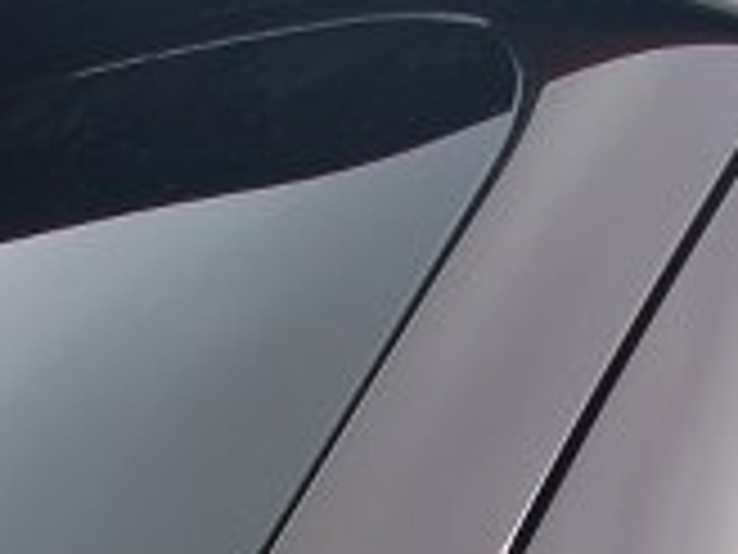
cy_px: 1430
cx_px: -310
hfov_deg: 7.2
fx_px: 5756
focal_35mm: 270
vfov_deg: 5.3
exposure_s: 1/250
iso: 200
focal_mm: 30
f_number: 8
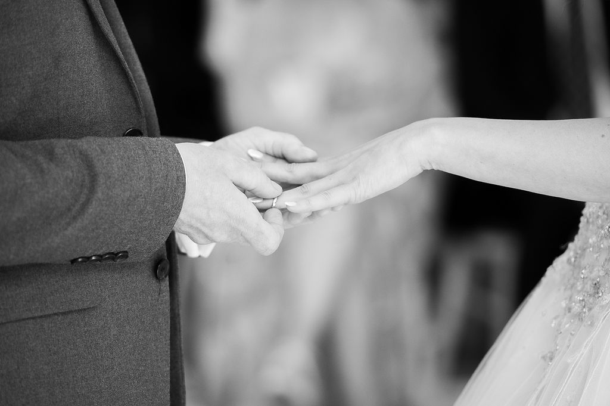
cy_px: 203
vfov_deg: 6.9
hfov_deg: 10.3
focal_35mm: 200
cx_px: 305
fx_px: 3386
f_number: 4
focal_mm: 200
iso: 800
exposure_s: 1/250
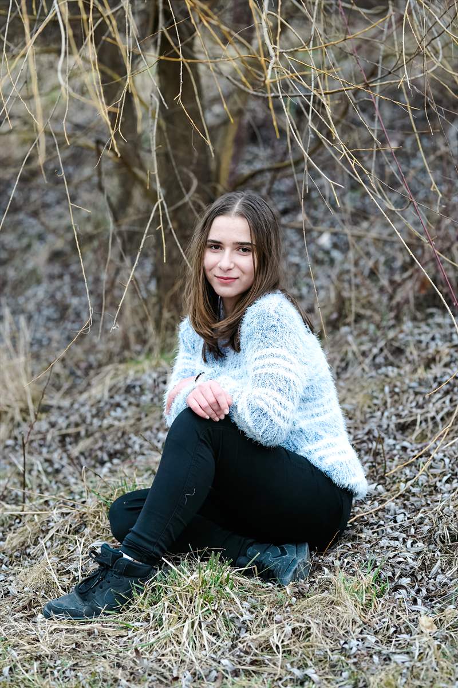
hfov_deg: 16.1
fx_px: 1622
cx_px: 229
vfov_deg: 23.9
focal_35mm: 85
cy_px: 344
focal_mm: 85
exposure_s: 1/320
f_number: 2.8
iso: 1600
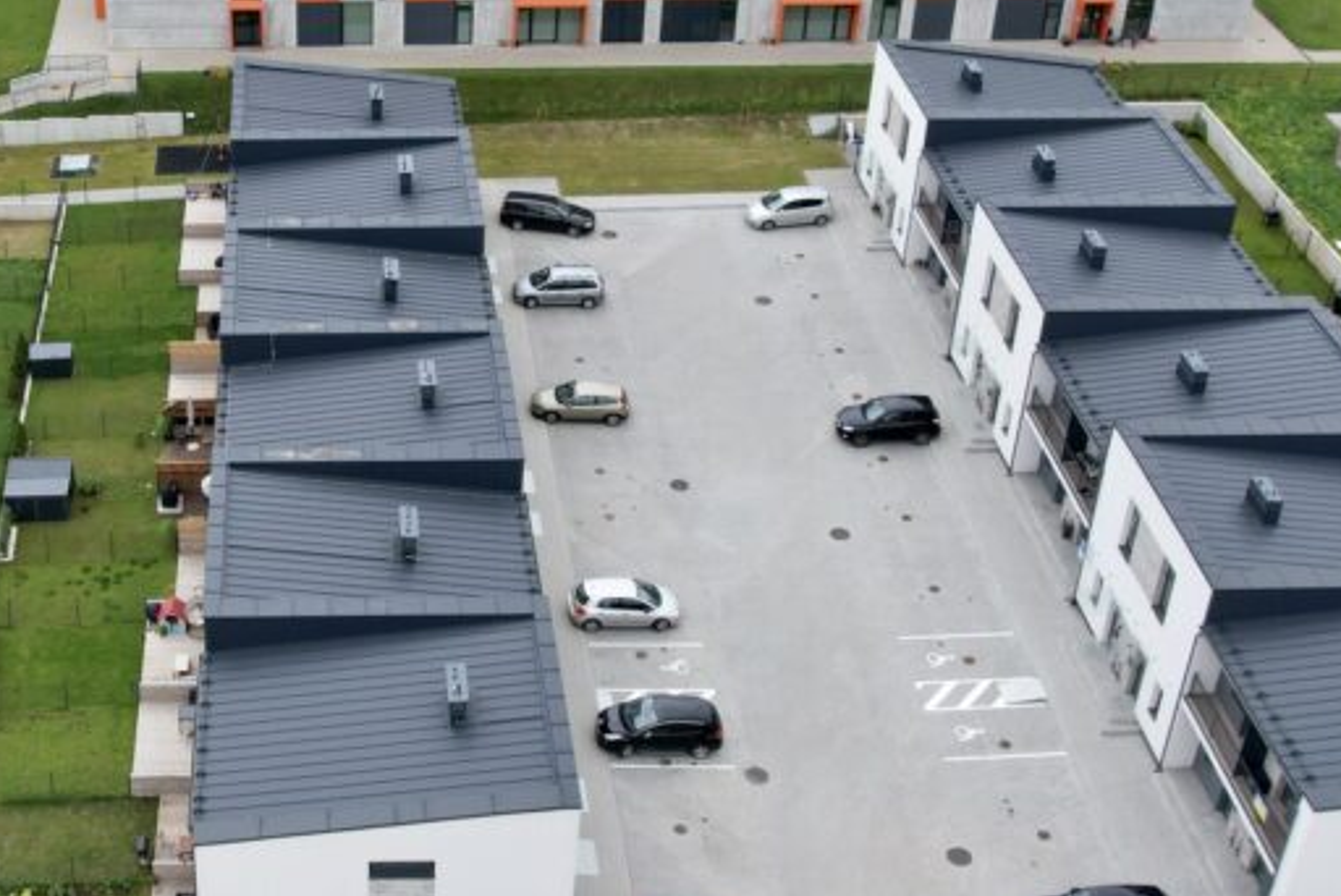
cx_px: 406
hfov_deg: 43.6
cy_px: 515
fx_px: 1640
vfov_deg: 30.5
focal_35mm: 44
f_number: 2.8
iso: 110
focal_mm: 8.38
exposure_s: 1/725
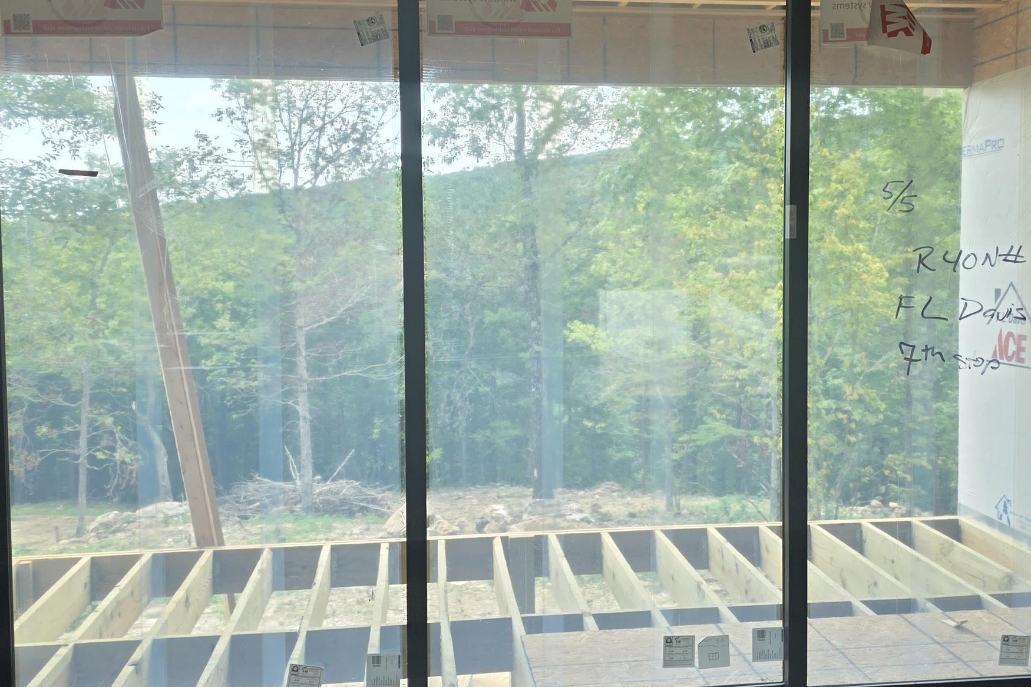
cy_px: 295
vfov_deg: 31.8
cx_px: 599
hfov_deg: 46.2
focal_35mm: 42
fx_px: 1203
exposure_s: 1/180
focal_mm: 6.3
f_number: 1.7
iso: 32
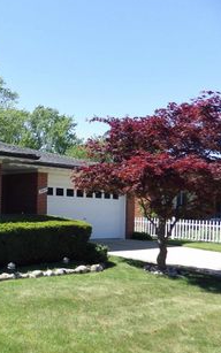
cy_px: 199
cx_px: -59
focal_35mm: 38
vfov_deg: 51.4
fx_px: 366
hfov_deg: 28.3
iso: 100
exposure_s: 1/640
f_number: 3.1
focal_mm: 4
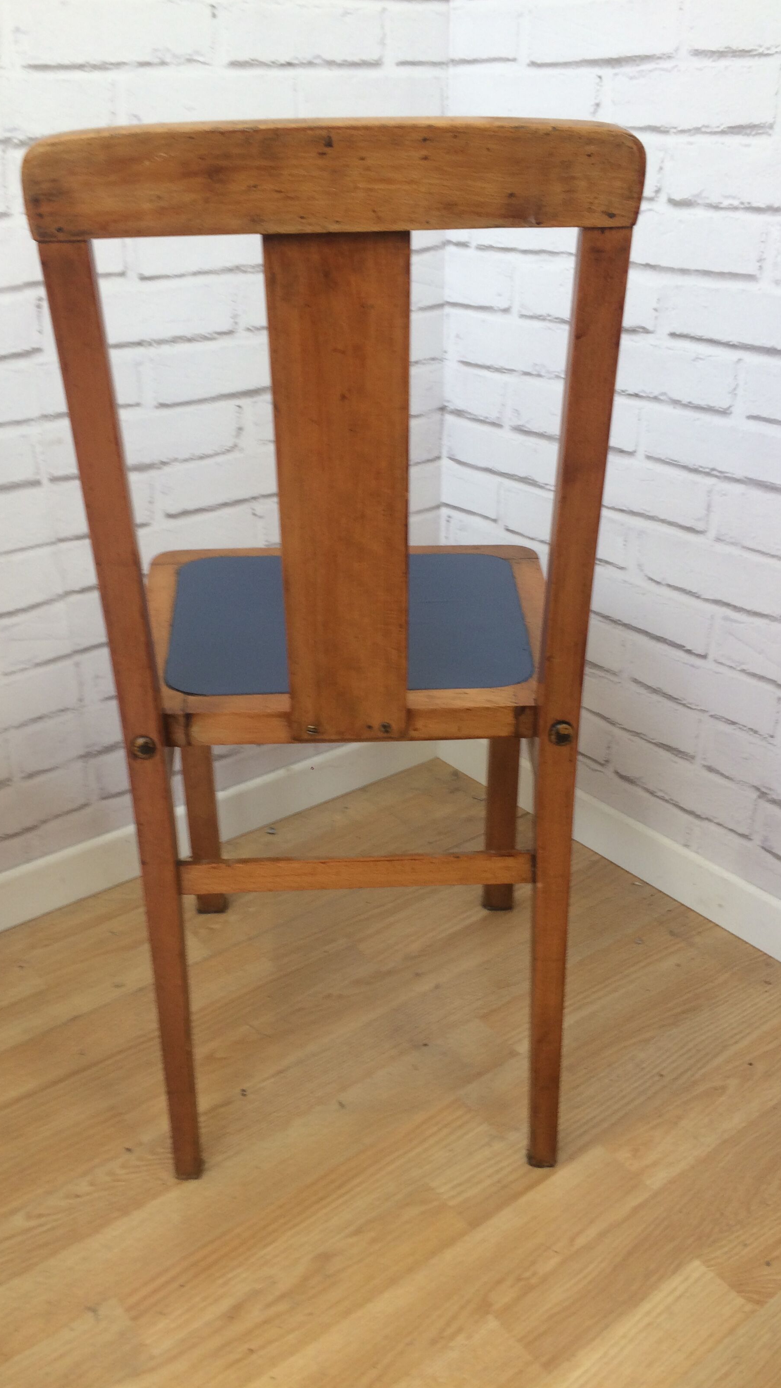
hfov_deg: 36.7
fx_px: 1178
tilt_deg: -28.5
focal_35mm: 32
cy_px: 687
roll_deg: +1.1
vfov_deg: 61.0
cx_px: 380
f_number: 2.2
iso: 40
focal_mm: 4.15
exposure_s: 1/50
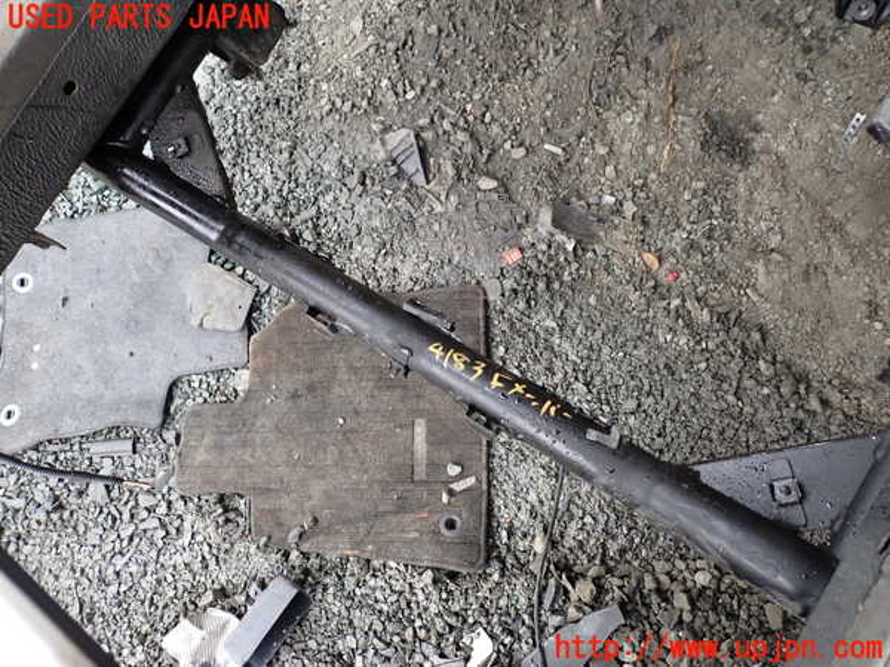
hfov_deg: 69.4
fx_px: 643
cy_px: 334
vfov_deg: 54.9
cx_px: 445
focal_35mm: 25
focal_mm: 4.5
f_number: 2.8
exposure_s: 1/80
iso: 100
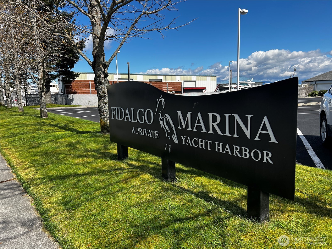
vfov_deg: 53.1
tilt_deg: -7.2
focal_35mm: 26
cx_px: 166
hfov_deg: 67.3
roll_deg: +1.3
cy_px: 124
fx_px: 249
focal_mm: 5.7
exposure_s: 1/3571
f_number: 1.5
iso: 50
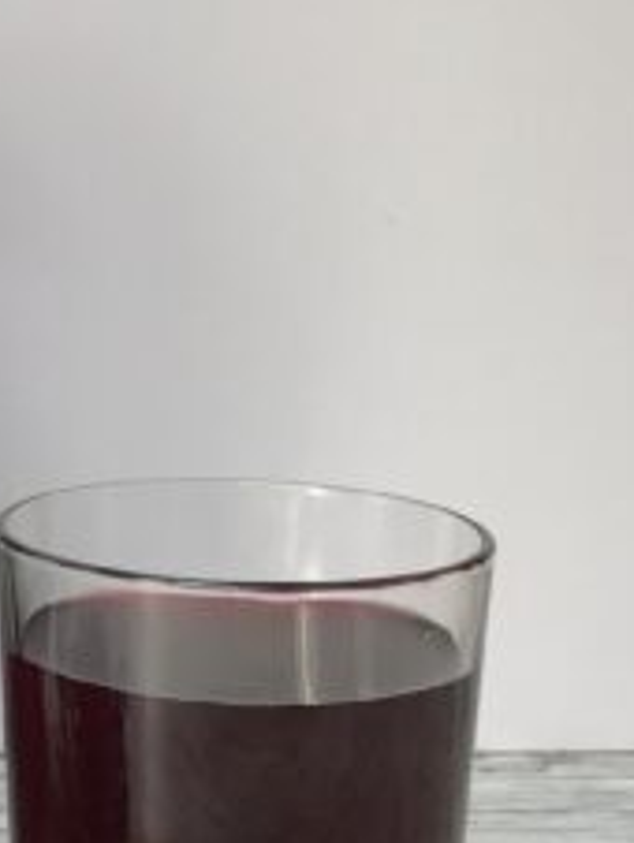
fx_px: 2316
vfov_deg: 20.6
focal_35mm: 95
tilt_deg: -11.6
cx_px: -298
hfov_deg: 14.6
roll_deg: +1.0
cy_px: 440
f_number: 1.8
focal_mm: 3.99
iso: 20
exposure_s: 1/103
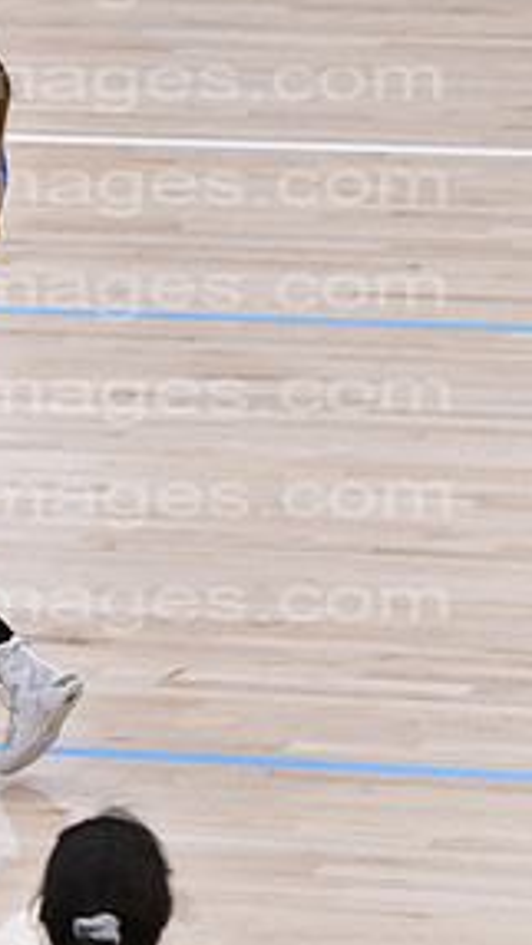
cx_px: -91
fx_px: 9273
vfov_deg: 5.8
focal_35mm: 370
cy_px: 241
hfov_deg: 3.3
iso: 6400
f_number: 3.2
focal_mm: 116
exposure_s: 1/1250
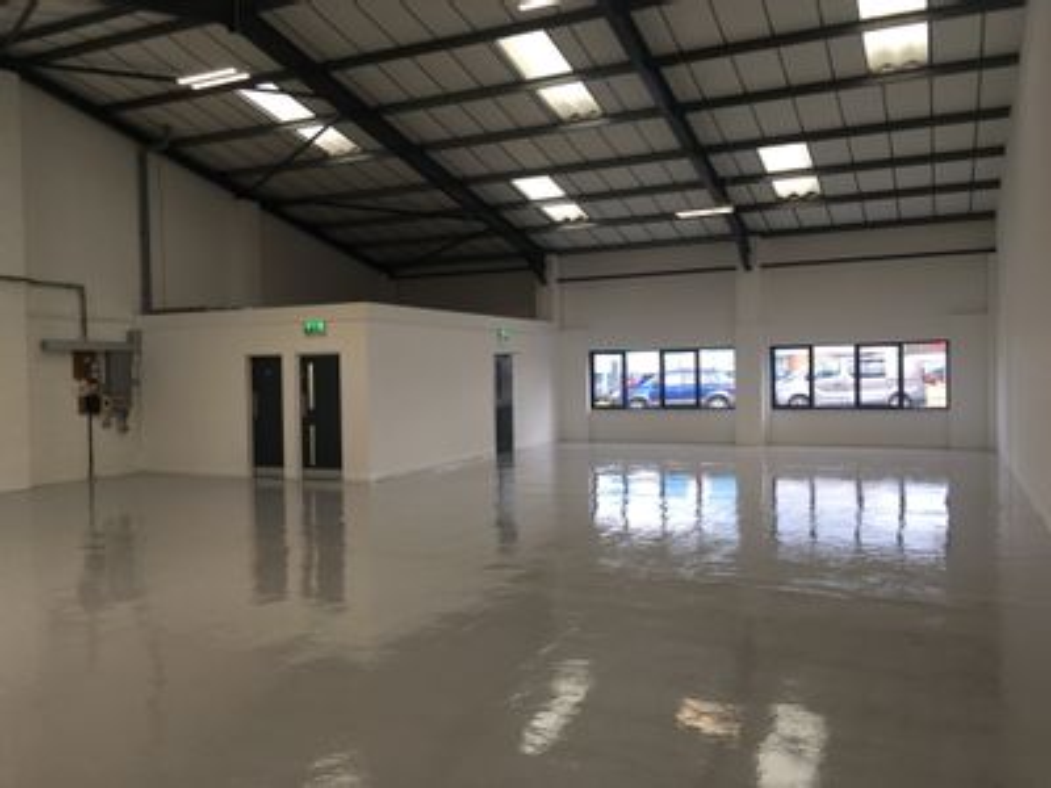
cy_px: 394
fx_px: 880
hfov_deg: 61.7
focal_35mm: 29
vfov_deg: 48.2
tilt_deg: -0.8
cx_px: 526
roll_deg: +0.8
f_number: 2.2
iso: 25
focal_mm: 4.15
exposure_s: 1/100
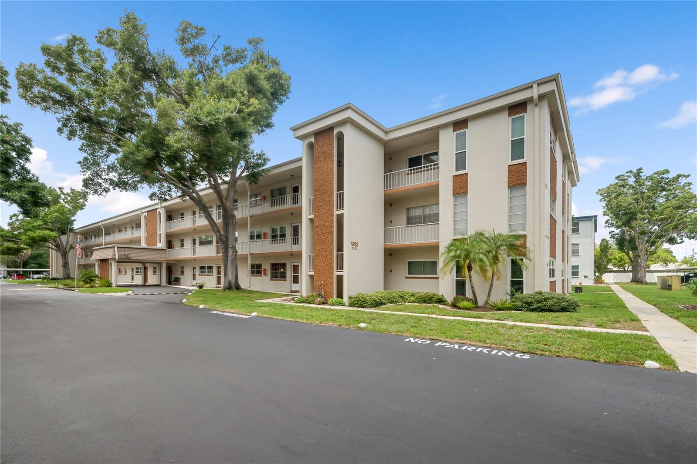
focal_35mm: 15
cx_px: 348
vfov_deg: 77.3
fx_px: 290
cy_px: 232
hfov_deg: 100.4
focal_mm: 10
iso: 100
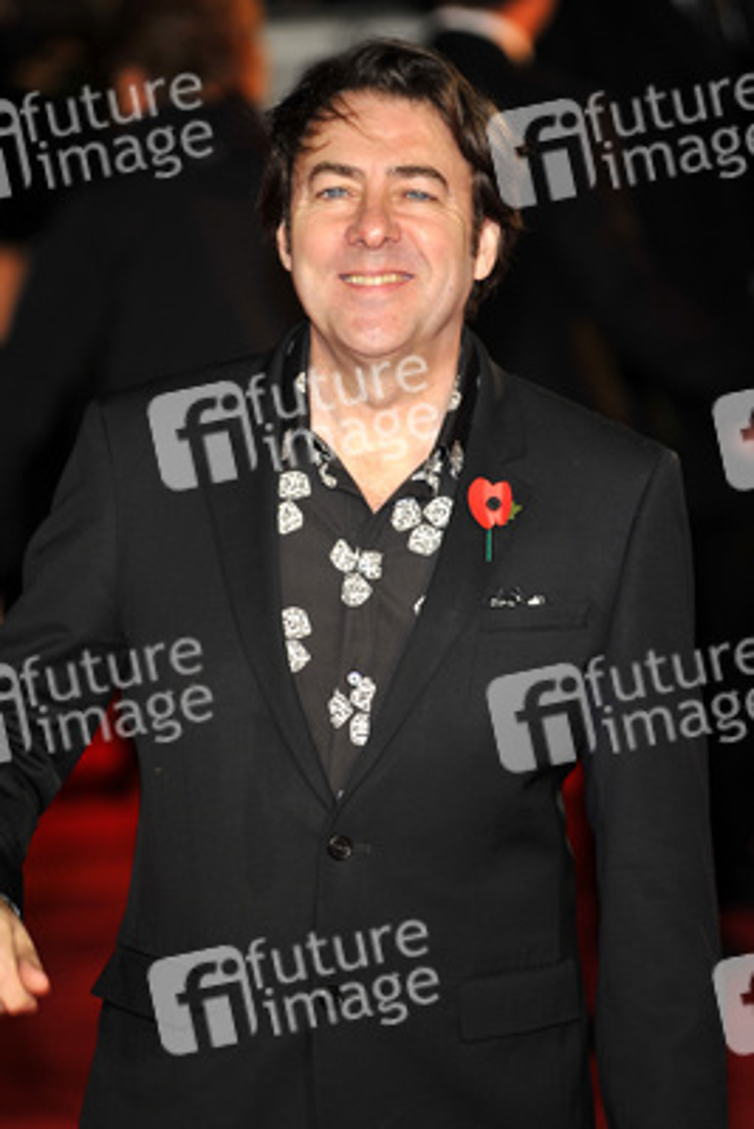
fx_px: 6277
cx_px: 377
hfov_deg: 6.9
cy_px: 564
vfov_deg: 10.3
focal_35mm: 200
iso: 1000
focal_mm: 200
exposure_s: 1/250
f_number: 4
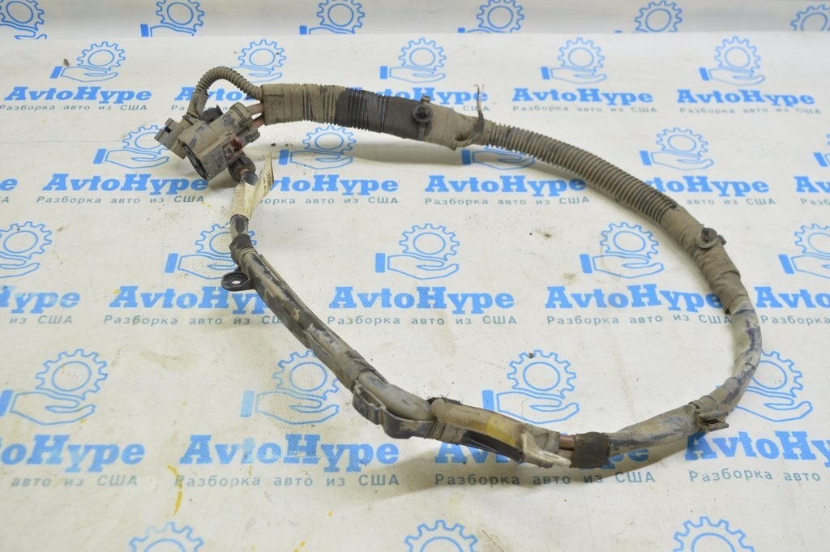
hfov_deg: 49.6
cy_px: 276
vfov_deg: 34.2
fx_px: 898
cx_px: 415
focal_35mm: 39
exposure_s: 1/20
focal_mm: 26
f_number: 5.6
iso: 400
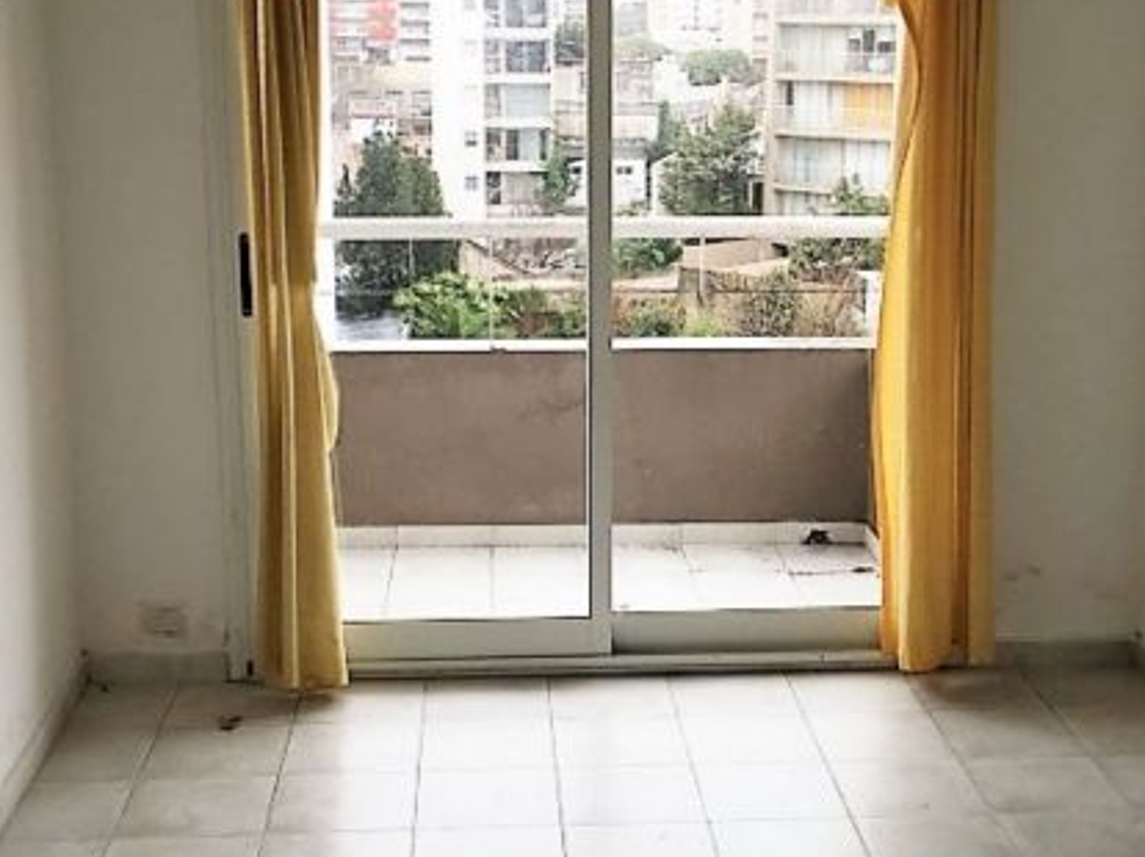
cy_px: 435
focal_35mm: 56
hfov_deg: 34.3
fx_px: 1851
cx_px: 642
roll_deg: -0.6
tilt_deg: -13.2
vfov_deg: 26.1
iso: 25
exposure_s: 1/50
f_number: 2.2
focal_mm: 4.15
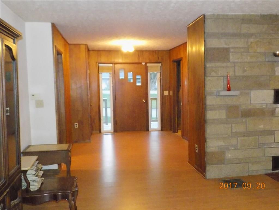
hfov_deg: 54.0
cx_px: 140
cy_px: 105
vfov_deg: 41.8
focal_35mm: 34
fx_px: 274
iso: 1600
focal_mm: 6.1
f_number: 3.4
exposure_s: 1/30
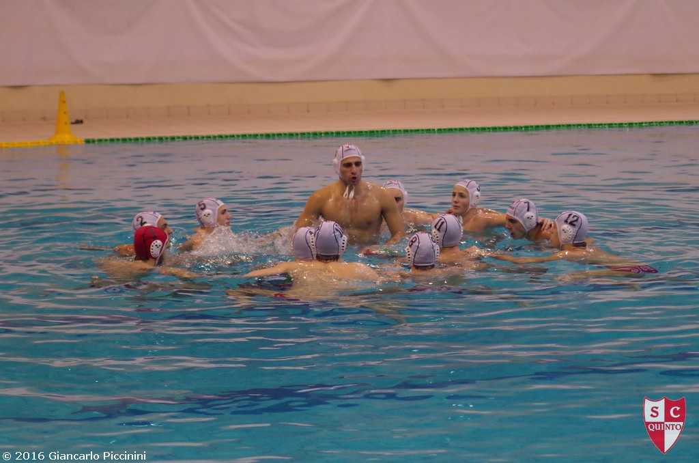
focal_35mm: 112
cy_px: 232
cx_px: 350
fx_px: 2170
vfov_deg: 12.2
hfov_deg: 18.3
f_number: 4
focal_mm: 75
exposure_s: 1/200
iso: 2500
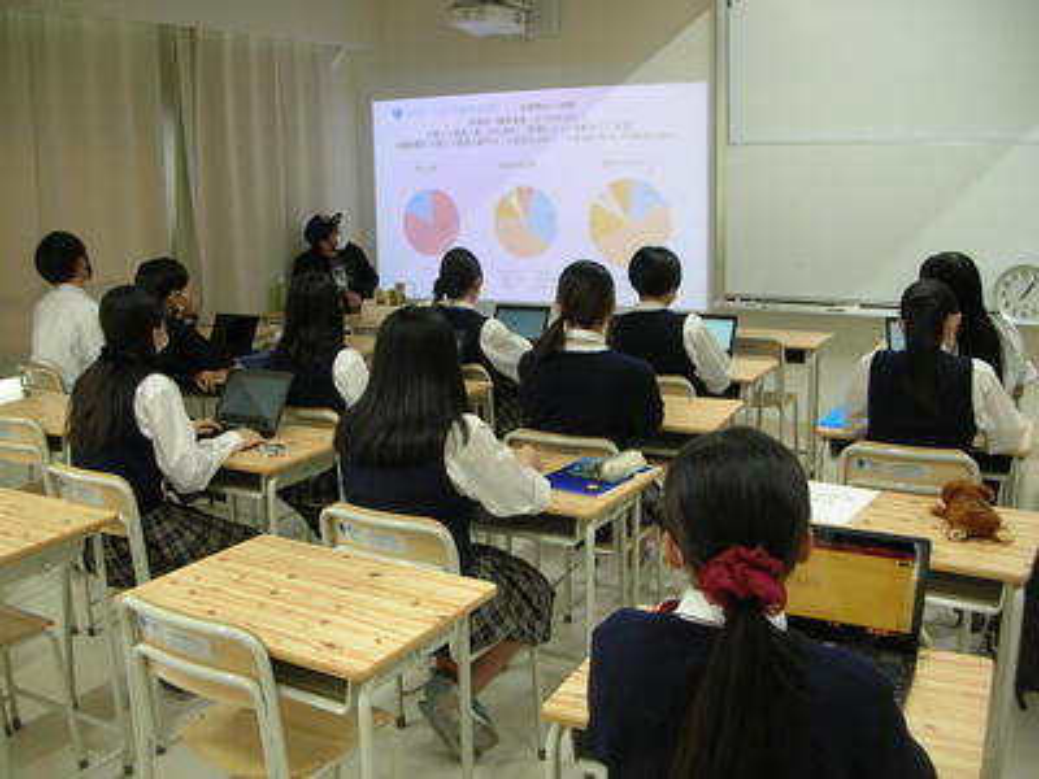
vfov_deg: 40.7
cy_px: 390
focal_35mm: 35
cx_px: 520
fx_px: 1051
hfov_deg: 52.6
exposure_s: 1/10.4
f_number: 2.8
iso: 50
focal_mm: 5.8
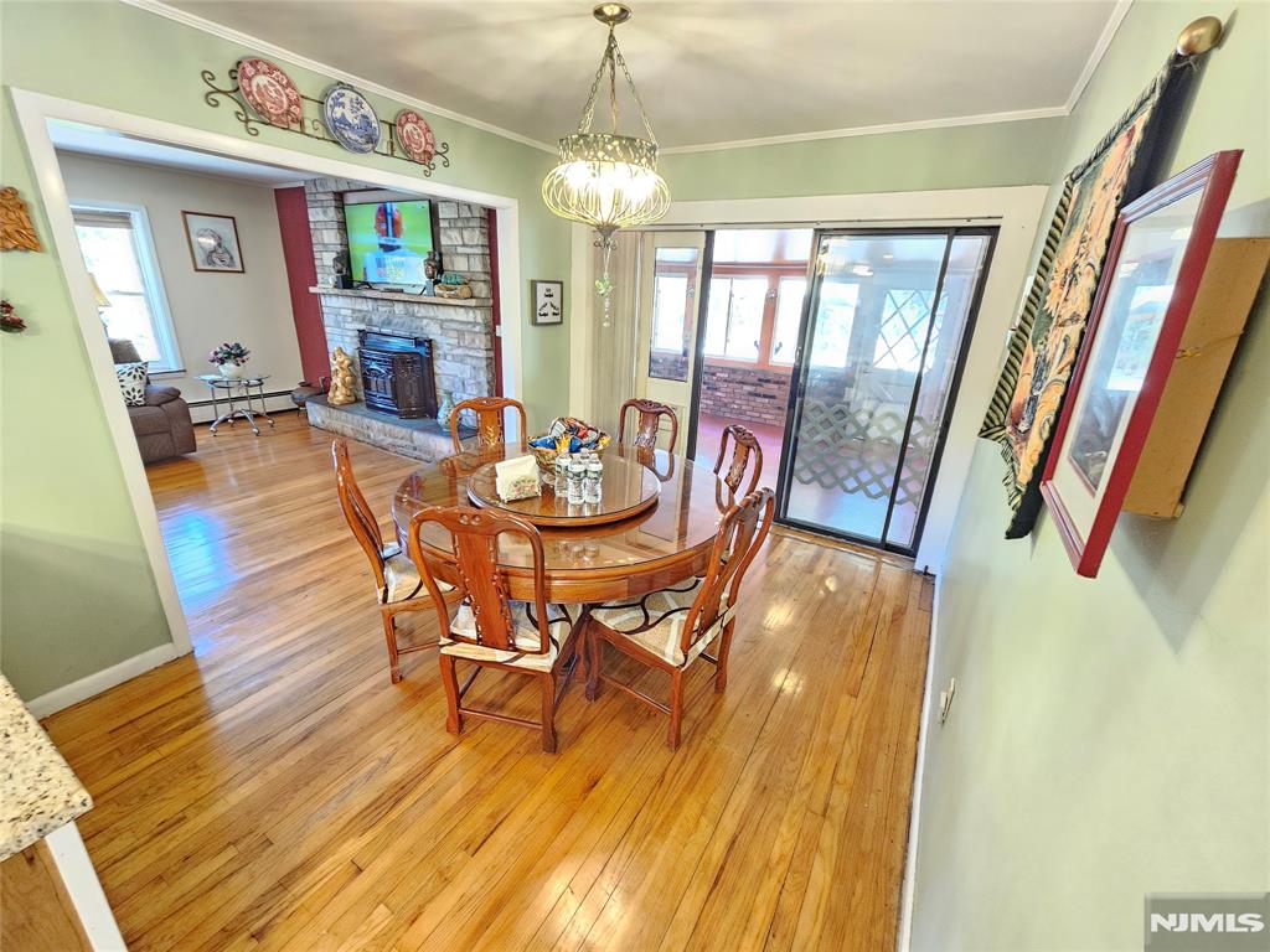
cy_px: 476
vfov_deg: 89.9
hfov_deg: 106.2
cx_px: 635
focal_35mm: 13
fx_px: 477
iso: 640
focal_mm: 2.2
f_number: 2.2
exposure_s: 1/24
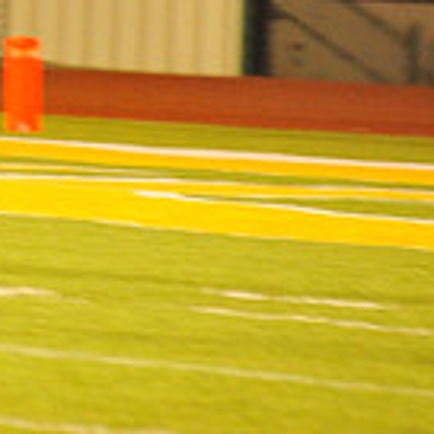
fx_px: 10312
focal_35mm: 727
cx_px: -472
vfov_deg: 2.4
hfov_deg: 2.4
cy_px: -176
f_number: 5.6
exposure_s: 1/200
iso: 6400
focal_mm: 200
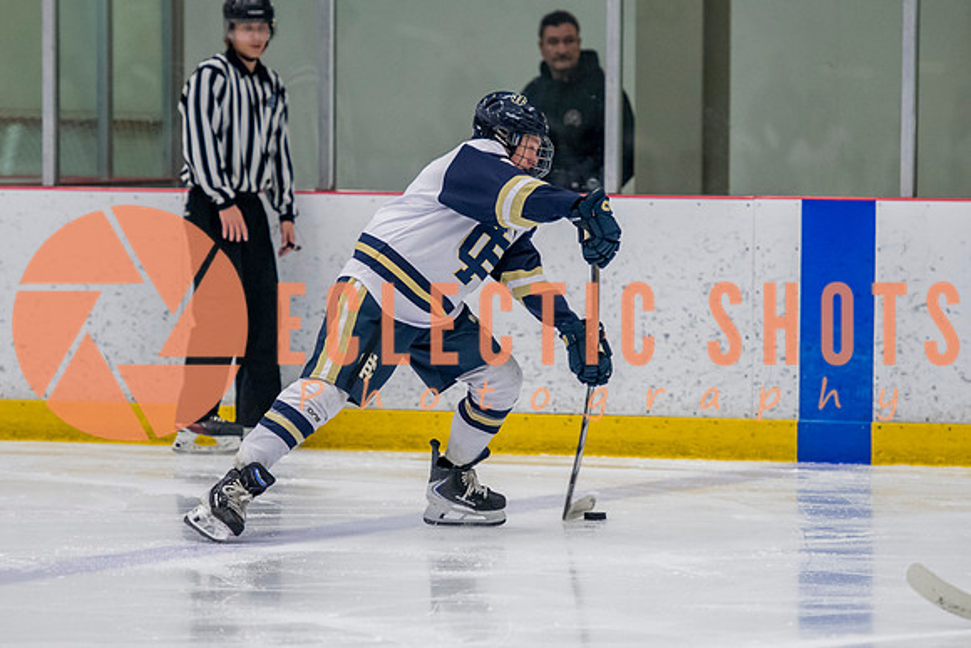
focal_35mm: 278
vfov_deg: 4.9
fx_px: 7507
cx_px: 479
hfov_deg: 7.4
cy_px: 360
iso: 2000
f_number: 3.2
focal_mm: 165
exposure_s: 1/640
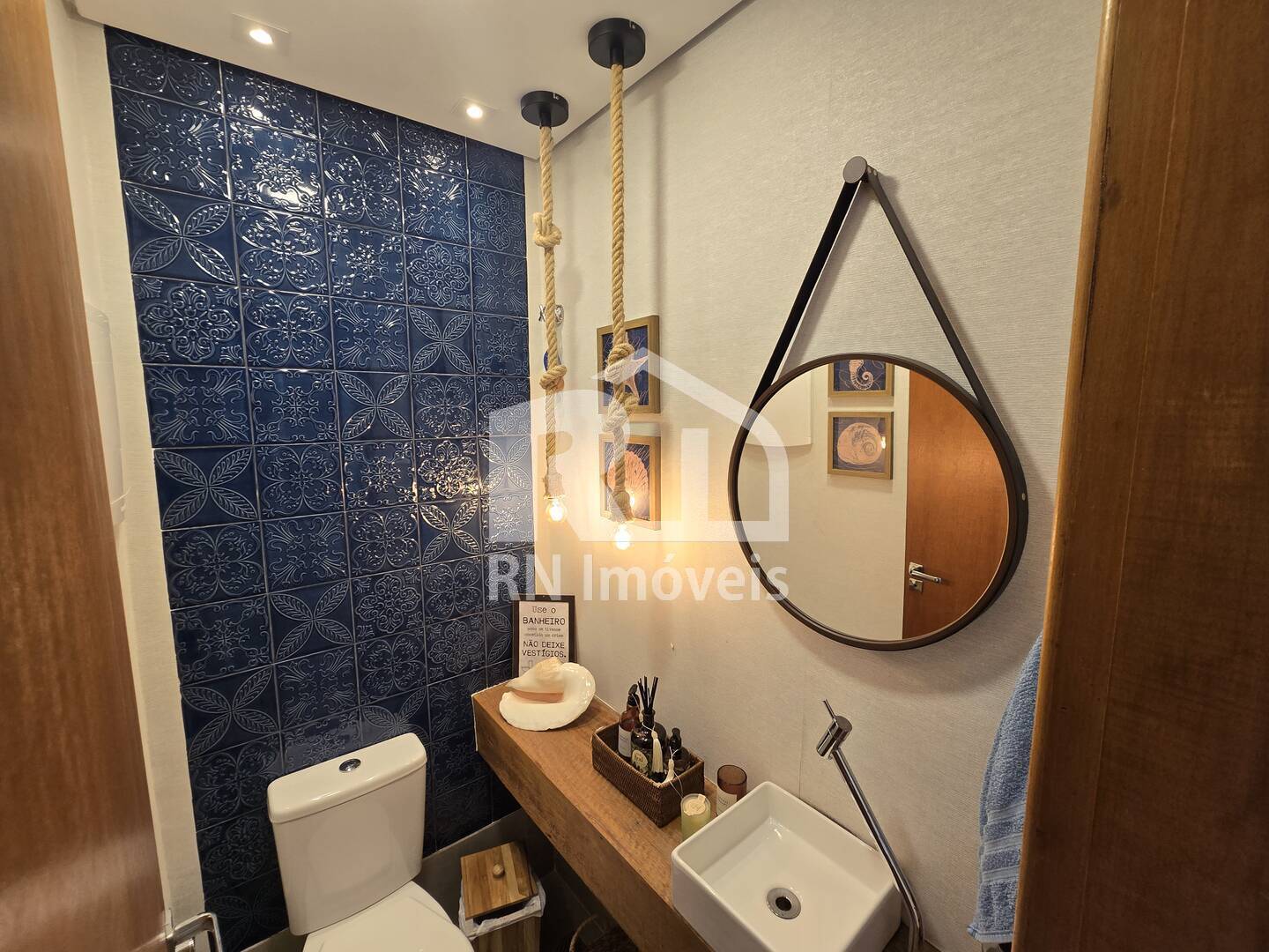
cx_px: 634
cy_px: 476
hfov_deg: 106.2
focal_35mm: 13
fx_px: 477
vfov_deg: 89.9
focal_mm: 2.2
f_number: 2.2
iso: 80
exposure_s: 1/60
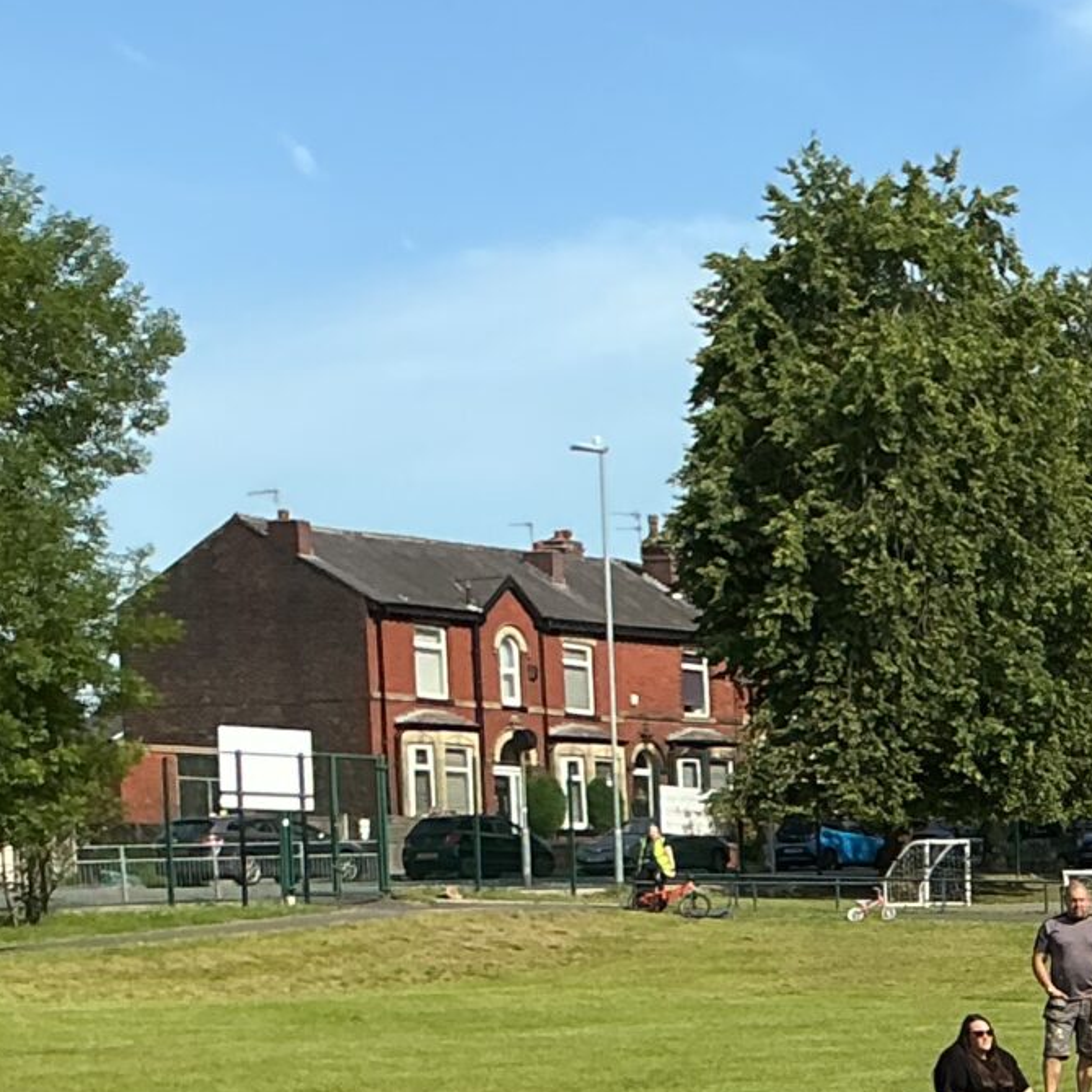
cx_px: 1894
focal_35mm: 98
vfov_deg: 17.0
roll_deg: +1.0
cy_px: 1296
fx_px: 3498
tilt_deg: -6.5
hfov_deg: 15.5
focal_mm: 3
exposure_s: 1/1377
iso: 25
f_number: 1.8
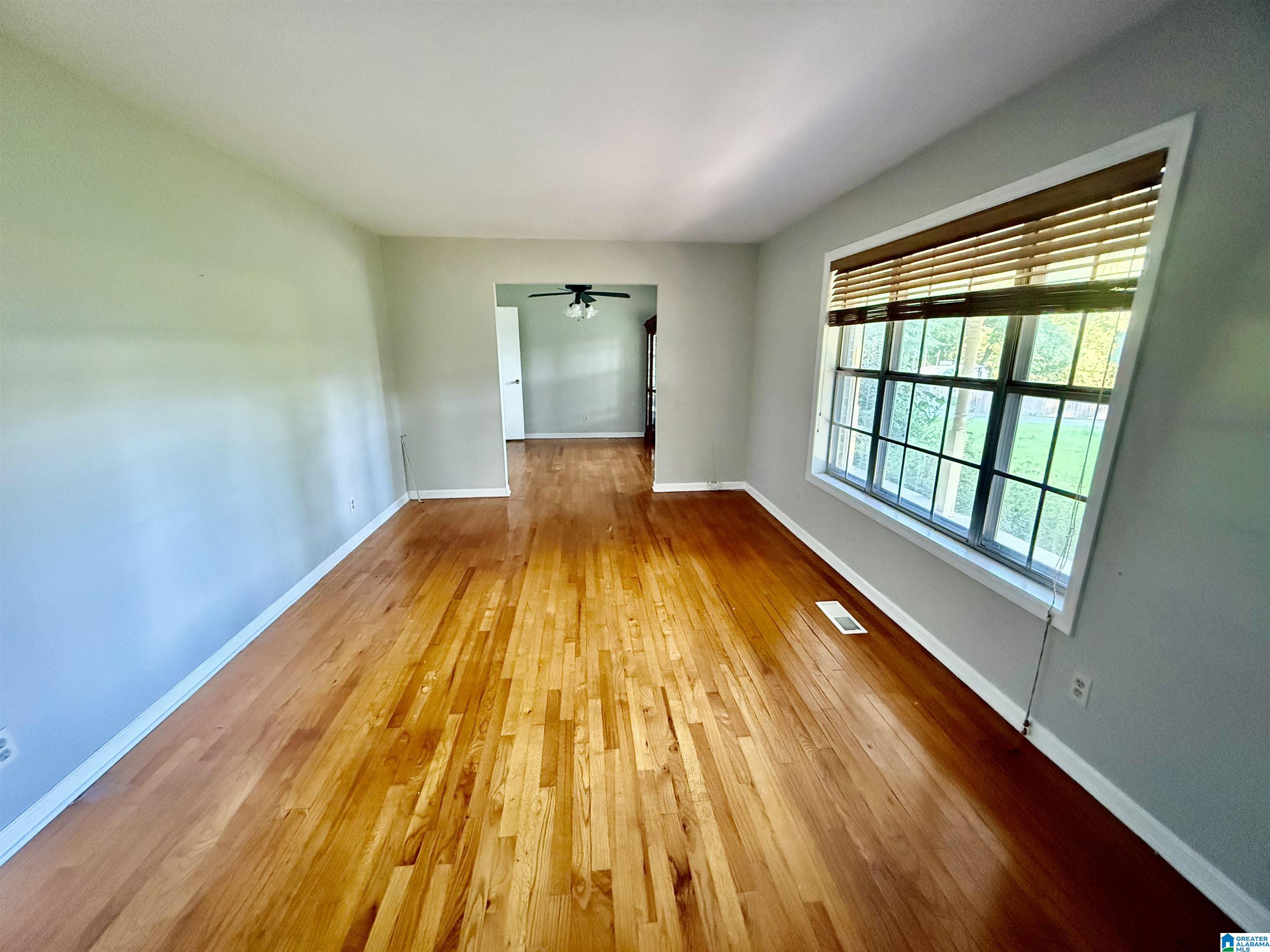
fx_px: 514
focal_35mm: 14
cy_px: 476
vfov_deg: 85.7
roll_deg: +0.2
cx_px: 635
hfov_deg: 102.1
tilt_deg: -13.9
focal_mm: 2.22
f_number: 2.2
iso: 1600
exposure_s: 1/60
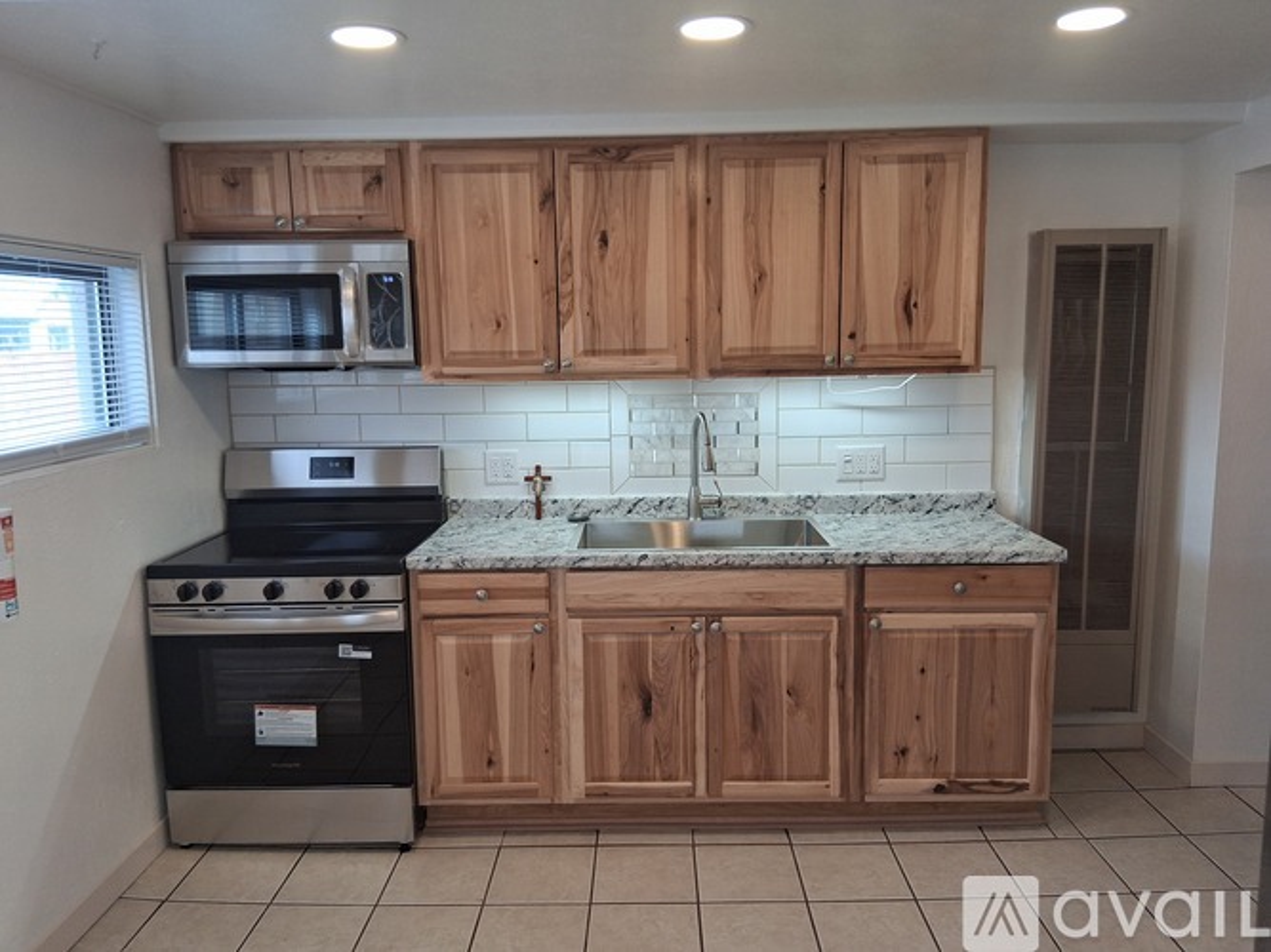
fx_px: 954
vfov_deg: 53.0
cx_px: 636
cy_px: 476
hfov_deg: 67.3
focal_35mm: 26
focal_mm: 3.98
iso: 80
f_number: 1.8
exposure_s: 1/120
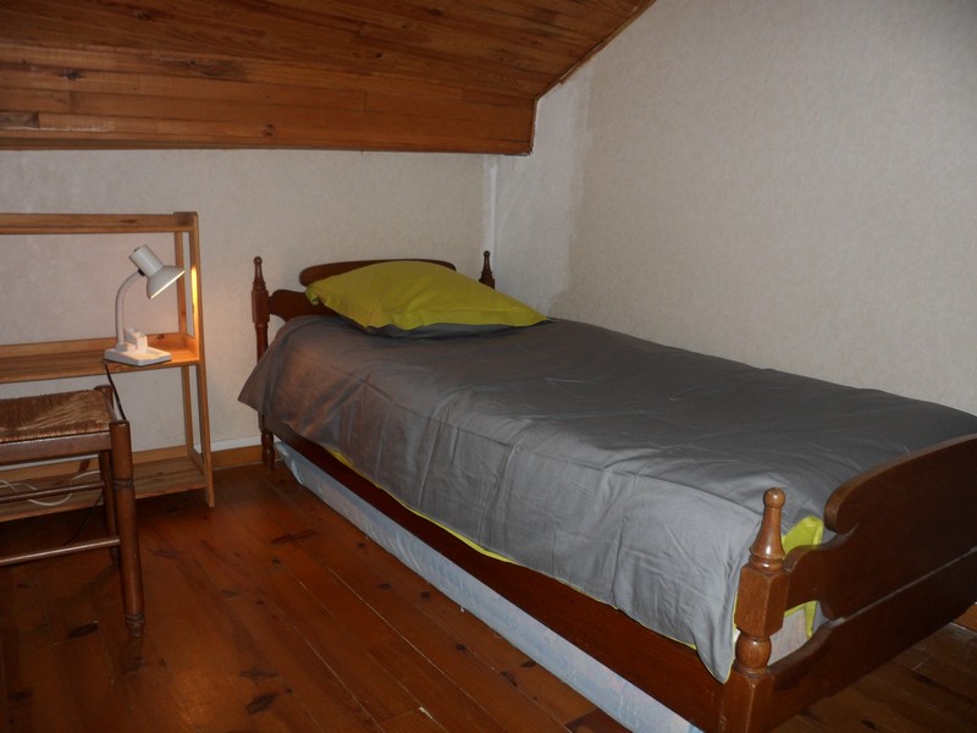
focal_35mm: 26
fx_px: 734
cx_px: 488
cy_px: 366
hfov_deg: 67.3
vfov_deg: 53.1
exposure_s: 1/45
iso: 80
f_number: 3.3
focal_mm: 4.9
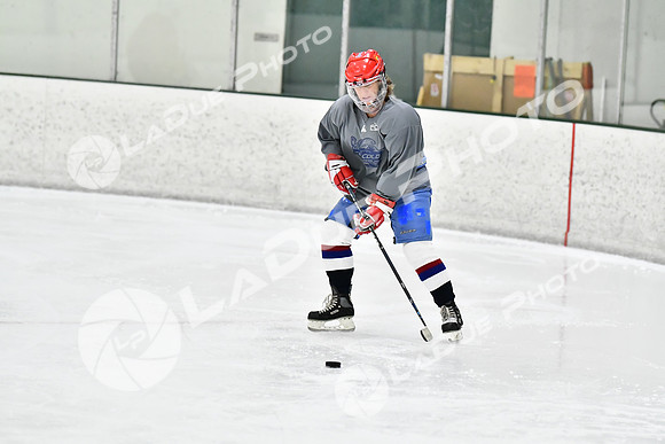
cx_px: 332
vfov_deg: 6.8
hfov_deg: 10.2
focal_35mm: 202
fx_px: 3741
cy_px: 222
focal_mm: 135
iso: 5000
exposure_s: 1/1250
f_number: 2.8
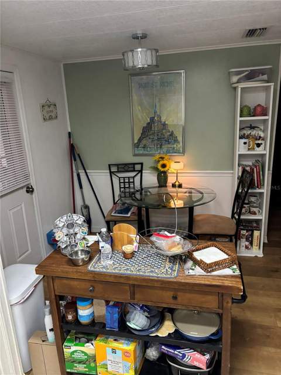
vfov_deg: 67.3
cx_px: 140
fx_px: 281
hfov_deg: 53.1
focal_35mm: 26
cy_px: 188
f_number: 1.6
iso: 320
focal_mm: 5.96
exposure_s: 1/60
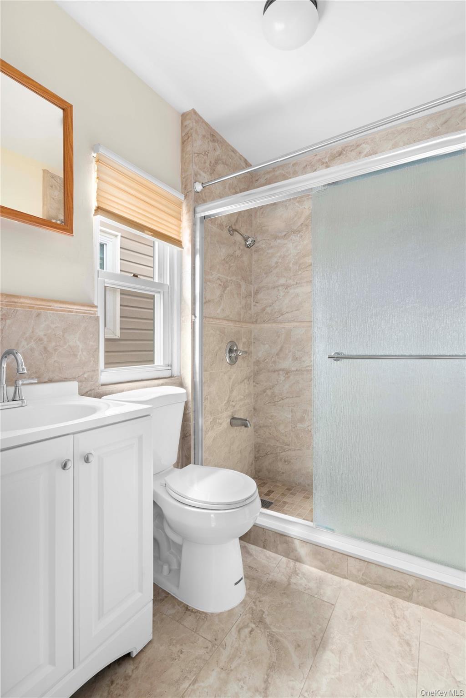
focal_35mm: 17
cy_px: 349
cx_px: 233
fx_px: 330
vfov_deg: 93.3
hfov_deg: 70.4
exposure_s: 3.2
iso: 200
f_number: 11
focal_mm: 17
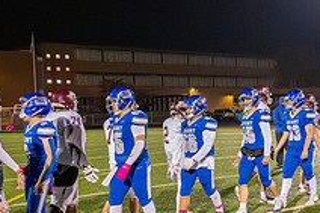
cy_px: 139
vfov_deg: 18.6
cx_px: 356
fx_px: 648
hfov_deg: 25.6
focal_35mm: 73
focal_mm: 24
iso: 25600
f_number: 3.2
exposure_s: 1/1000
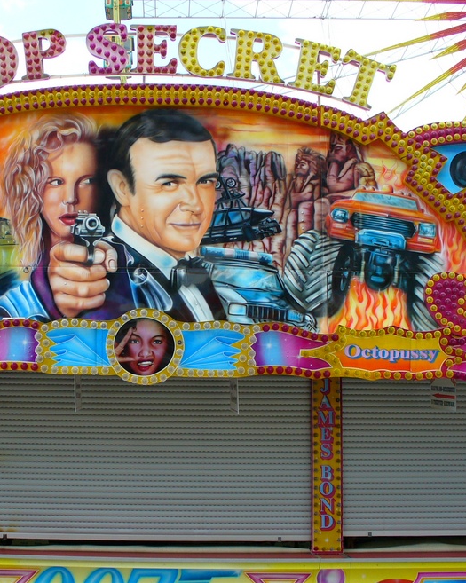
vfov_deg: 34.1
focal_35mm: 55
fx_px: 949
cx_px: 154
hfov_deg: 27.4
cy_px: 316
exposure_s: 1/250
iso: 80
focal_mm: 6.1
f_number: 2.8
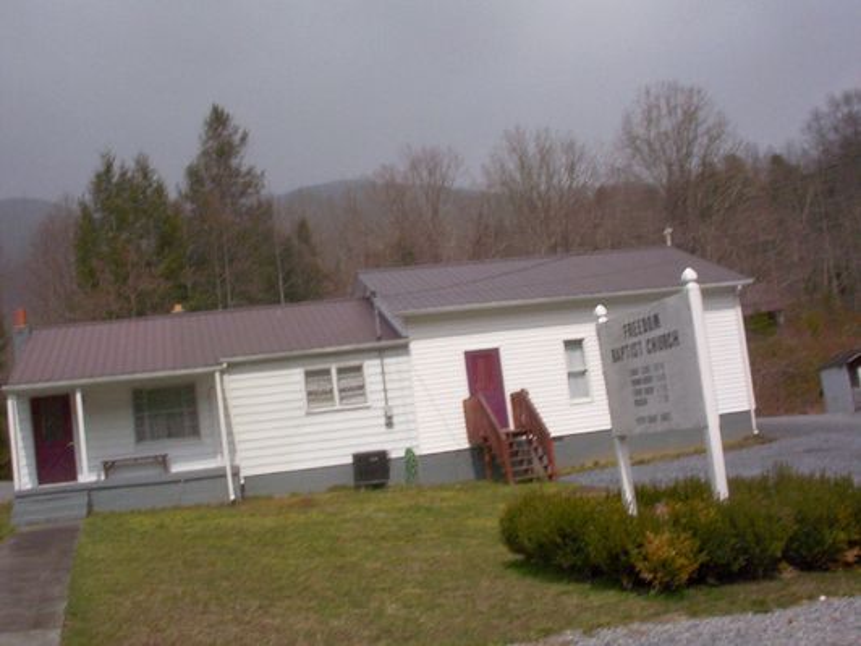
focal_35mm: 39
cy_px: 323
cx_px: 430
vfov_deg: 36.8
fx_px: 970
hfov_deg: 47.9
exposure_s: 1/613
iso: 100
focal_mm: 6
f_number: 8
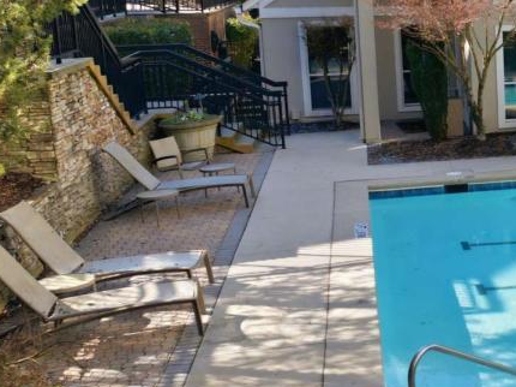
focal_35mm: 67
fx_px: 998
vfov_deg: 21.8
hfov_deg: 24.5
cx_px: 704
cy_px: 135
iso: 180
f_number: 2.8
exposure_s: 1/1250
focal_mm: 12.3
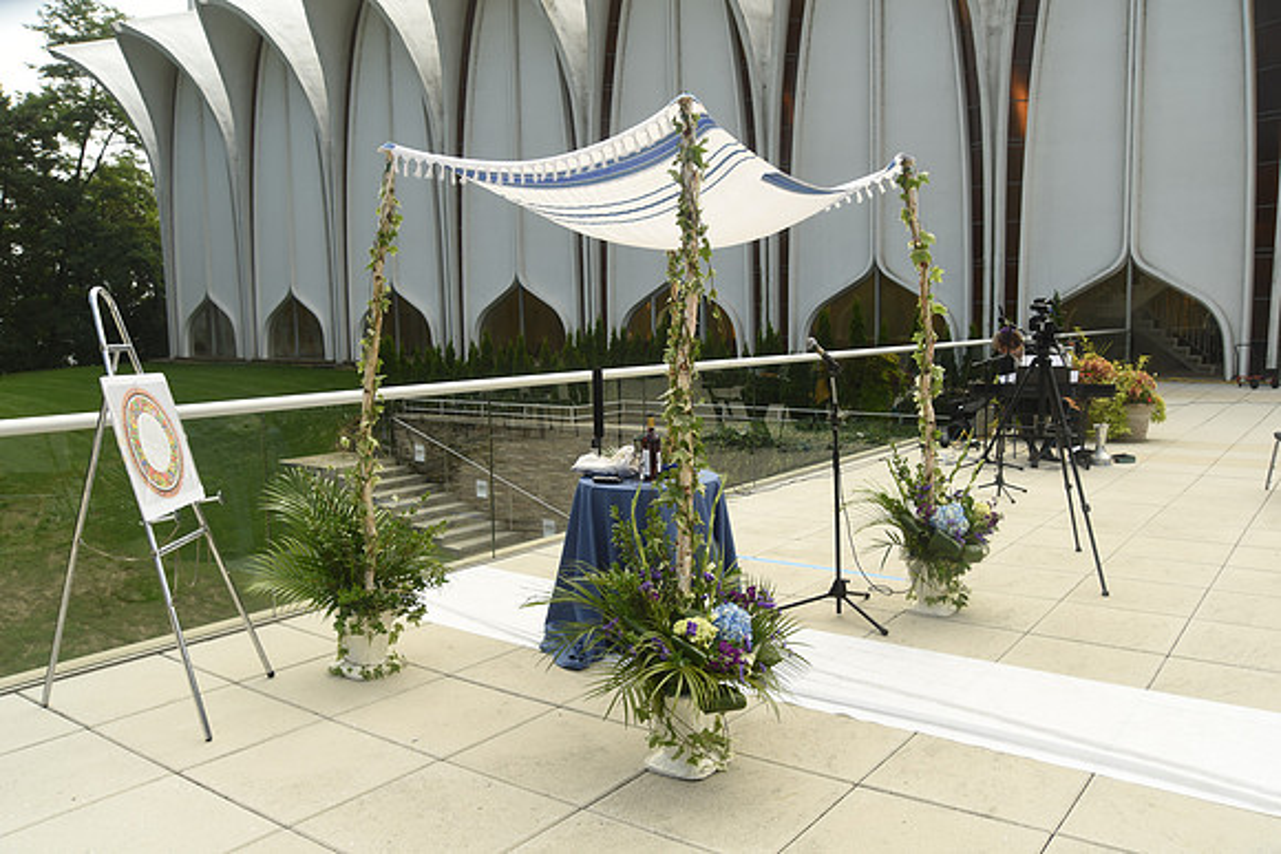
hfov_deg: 65.5
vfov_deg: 46.4
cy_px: 427
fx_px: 997
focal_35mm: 28
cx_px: 640
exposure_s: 1/320
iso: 250
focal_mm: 28
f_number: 8
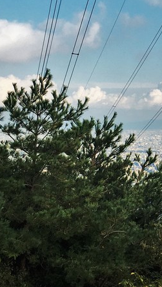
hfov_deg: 13.7
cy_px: 60
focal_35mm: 85
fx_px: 649
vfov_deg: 24.6
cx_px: 216
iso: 25
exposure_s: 1/1672
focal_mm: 4.15
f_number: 2.2
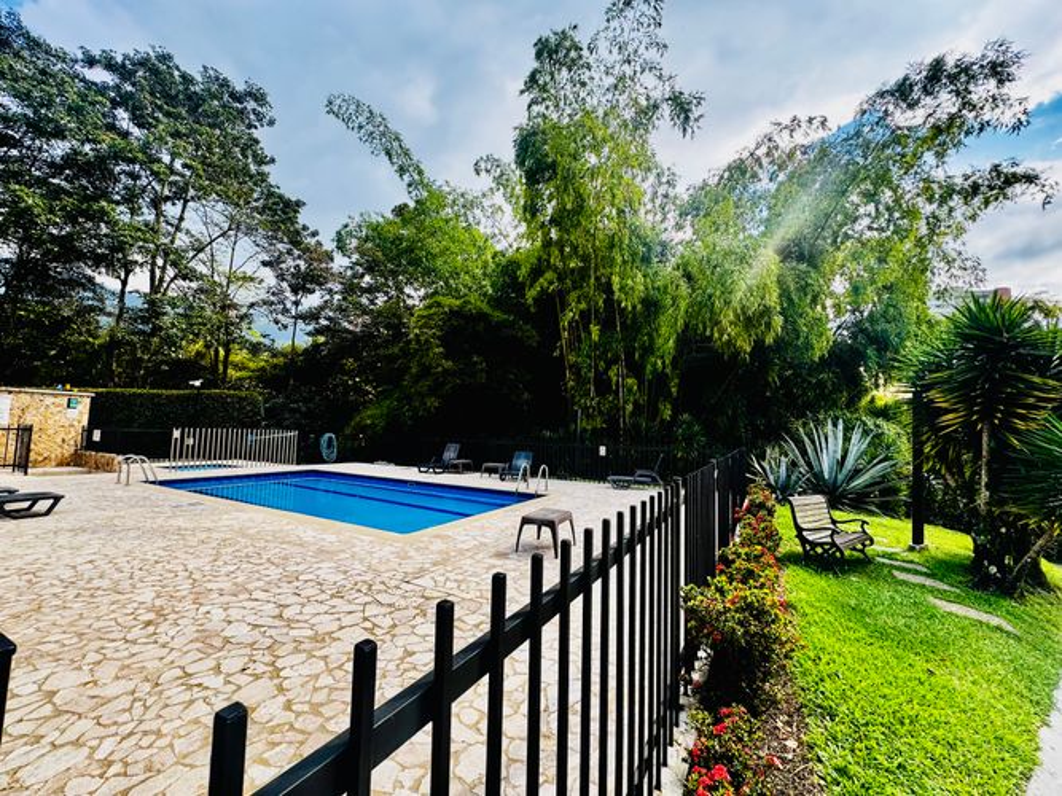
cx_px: 531
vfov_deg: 85.7
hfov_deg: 102.1
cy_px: 398
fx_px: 429
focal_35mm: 14
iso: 40
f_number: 2.2
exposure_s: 1/304
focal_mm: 2.22
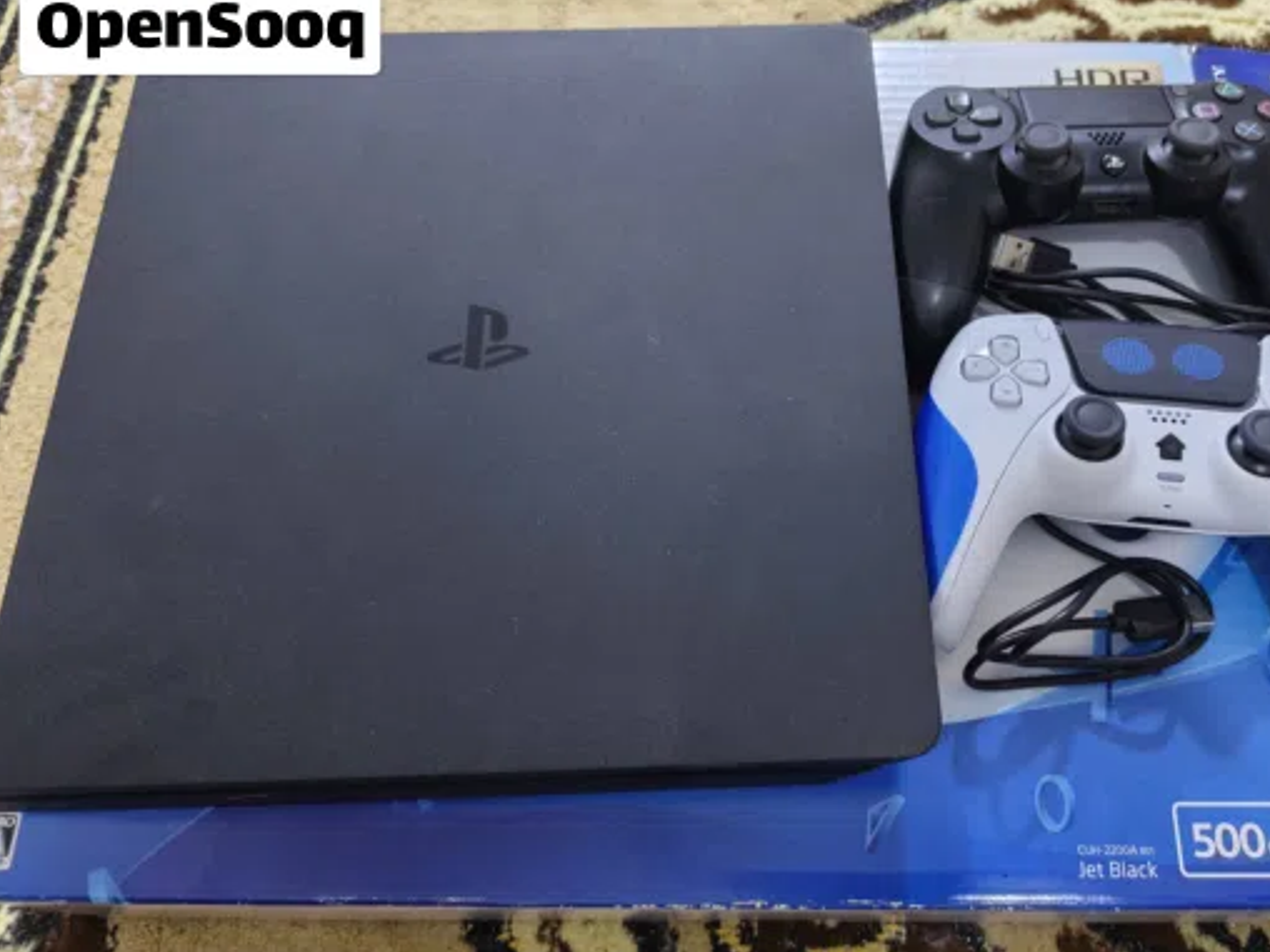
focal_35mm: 29
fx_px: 1064
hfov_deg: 61.2
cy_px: 435
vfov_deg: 48.2
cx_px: 758
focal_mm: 5.56
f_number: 1.8
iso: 687
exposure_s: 1/50
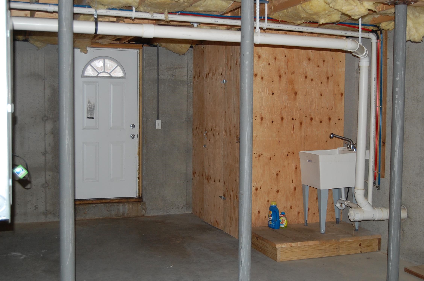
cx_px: 212
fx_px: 547
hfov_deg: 42.4
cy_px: 140
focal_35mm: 46
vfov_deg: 28.8
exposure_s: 1/60
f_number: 4.5
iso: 400
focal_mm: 31
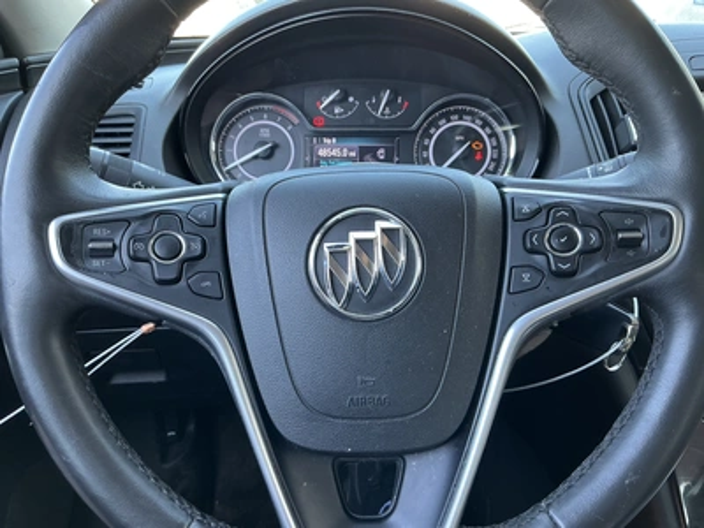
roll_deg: -1.0
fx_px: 569
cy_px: 264
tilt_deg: -22.5
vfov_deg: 49.7
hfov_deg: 63.4
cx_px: 352
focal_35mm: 28
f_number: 1.8
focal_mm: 3
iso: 64
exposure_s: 1/63
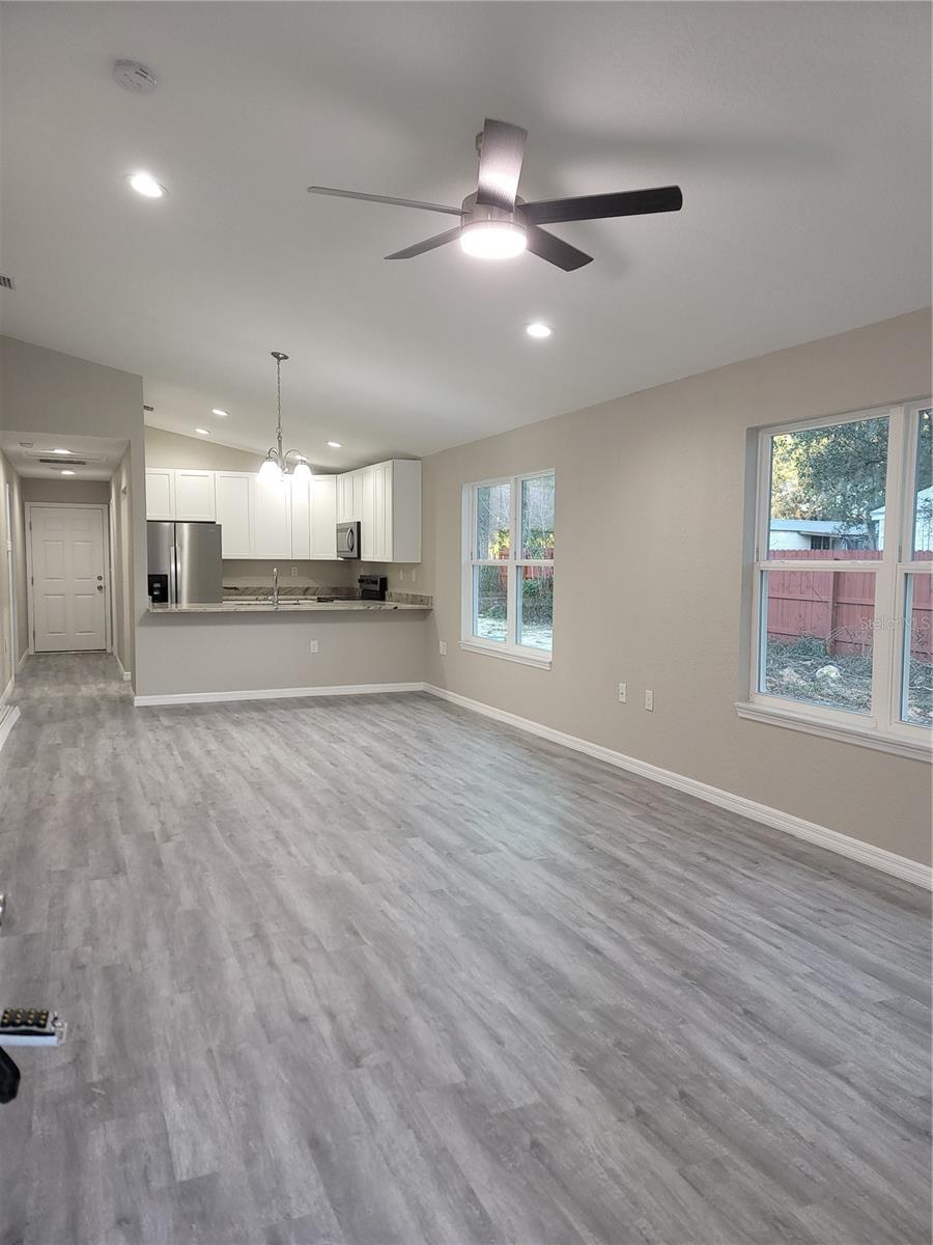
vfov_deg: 69.4
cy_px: 622
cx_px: 466
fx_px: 898
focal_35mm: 25
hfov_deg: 54.9
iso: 100
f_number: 1.8
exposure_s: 1/60
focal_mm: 7
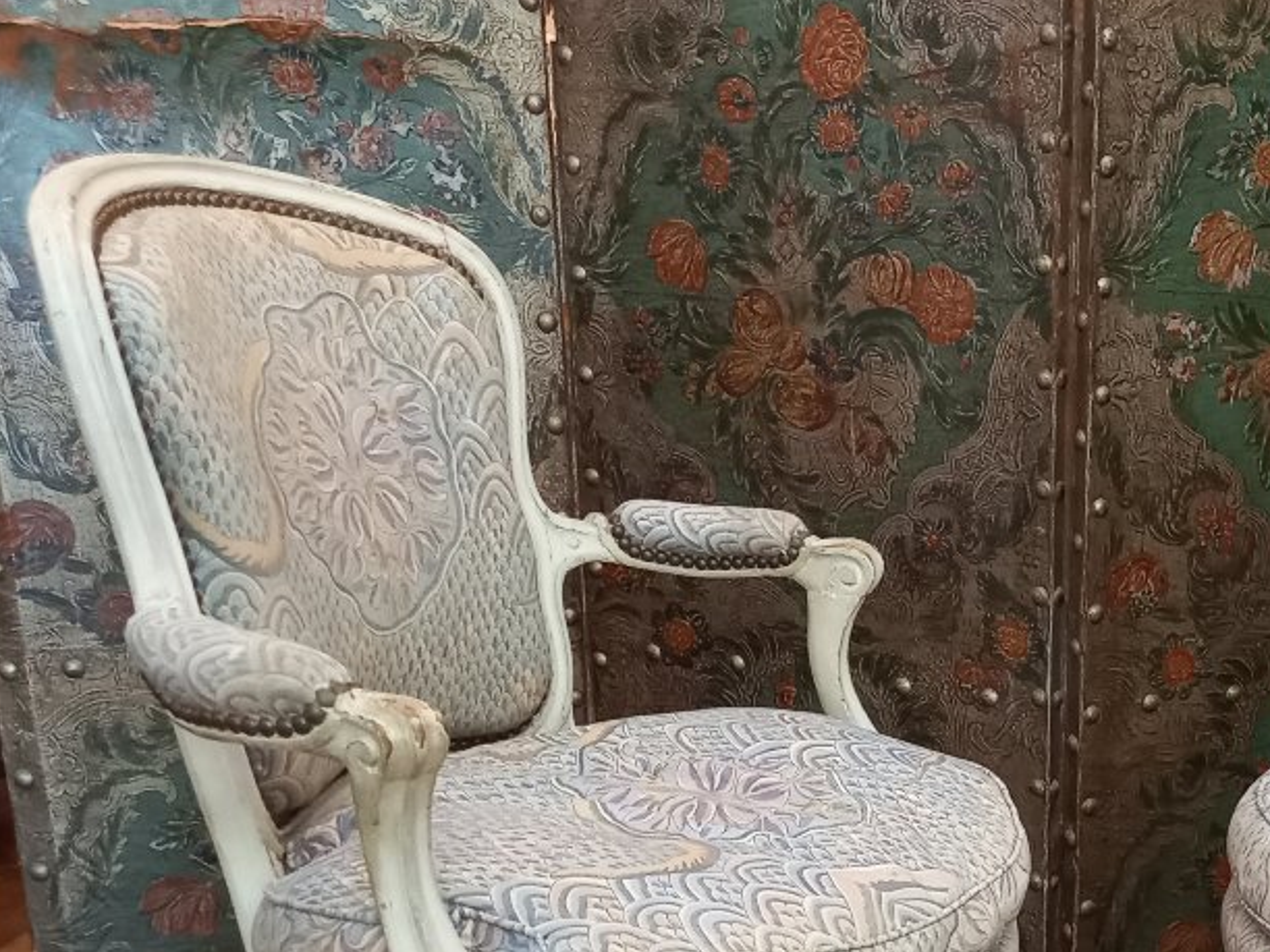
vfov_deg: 28.5
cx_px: 1110
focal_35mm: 49
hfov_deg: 36.8
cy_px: 861
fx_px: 1798
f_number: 1.8
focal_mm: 4.65
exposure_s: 1/20
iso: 800
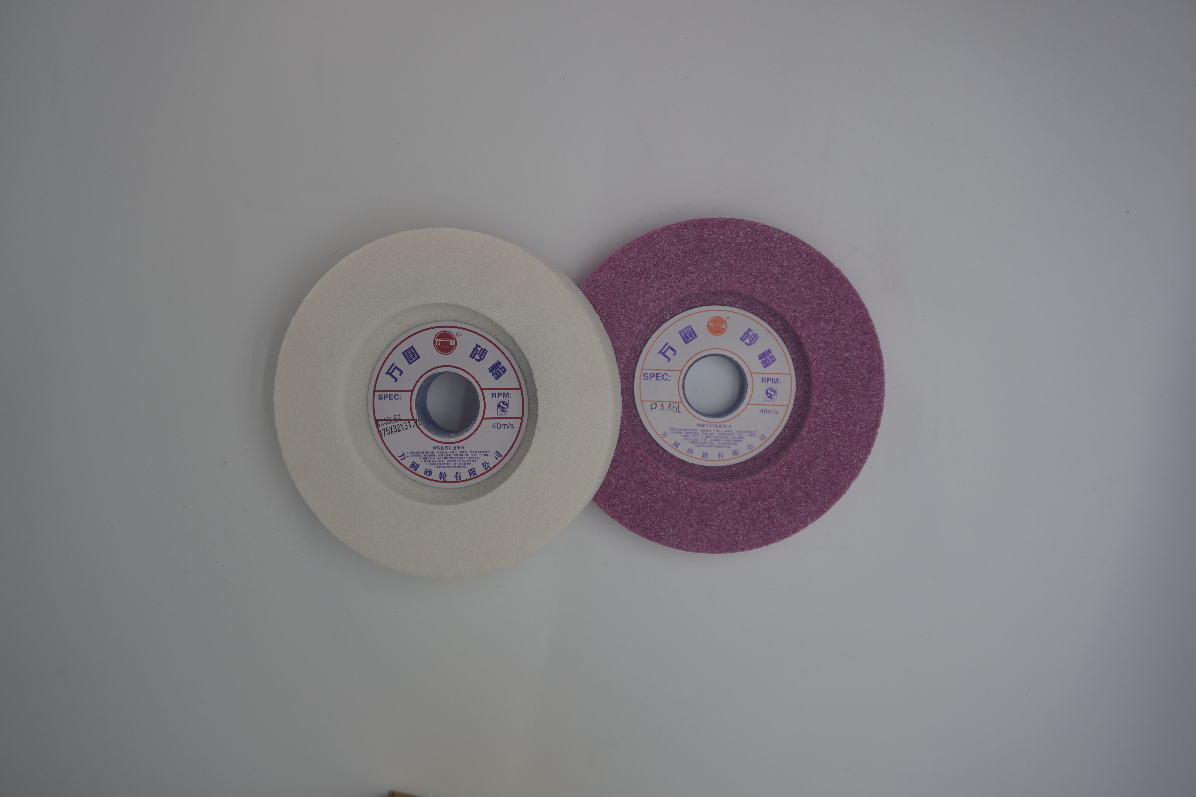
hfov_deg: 55.1
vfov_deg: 38.4
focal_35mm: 34
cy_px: 398
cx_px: 598
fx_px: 1146
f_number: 5
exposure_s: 1/125
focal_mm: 23
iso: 100
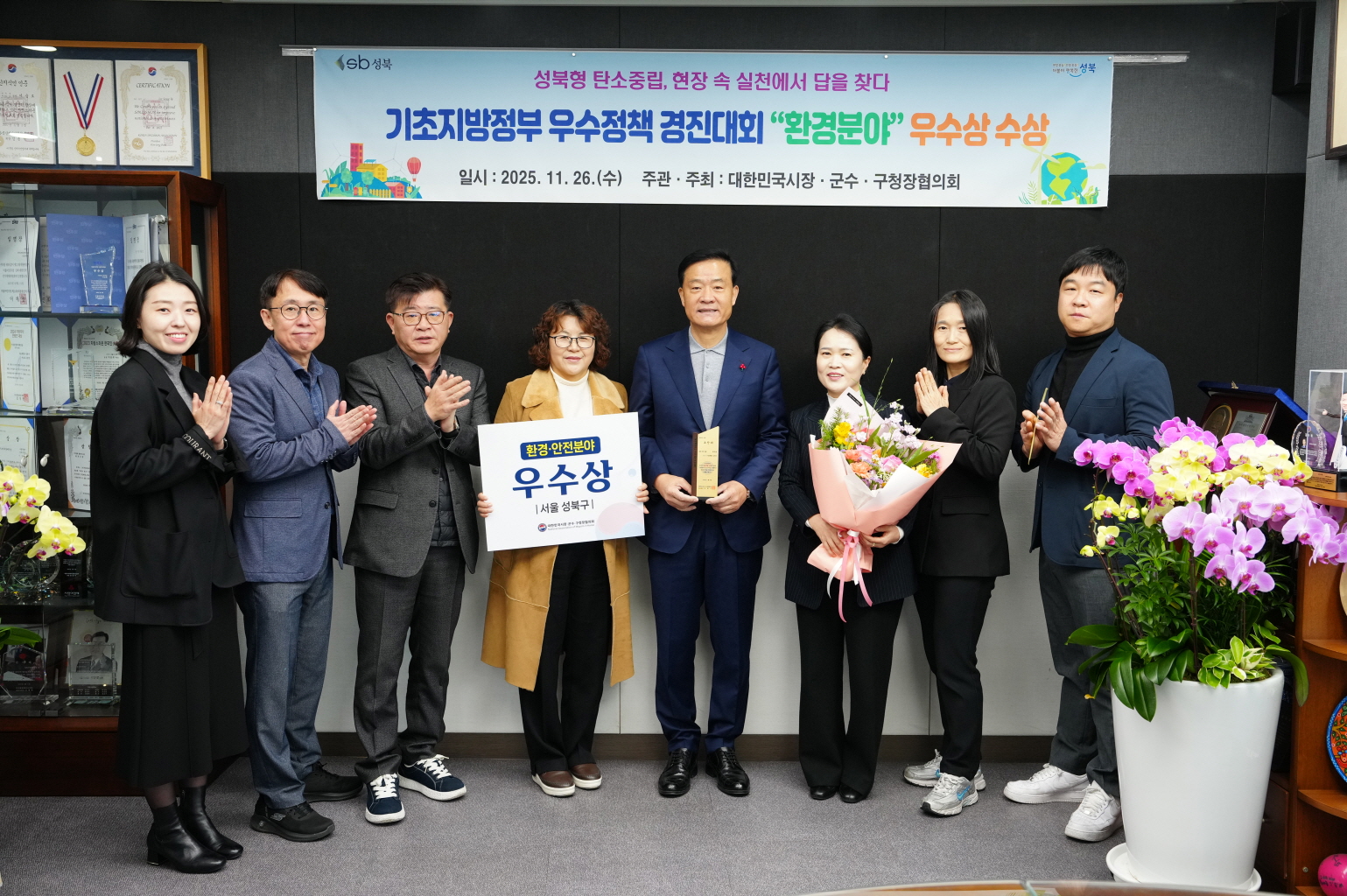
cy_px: 448
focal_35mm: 35
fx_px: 1309
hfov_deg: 54.5
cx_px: 674
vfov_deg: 37.8
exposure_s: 1/200
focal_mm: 35
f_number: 4
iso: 1600
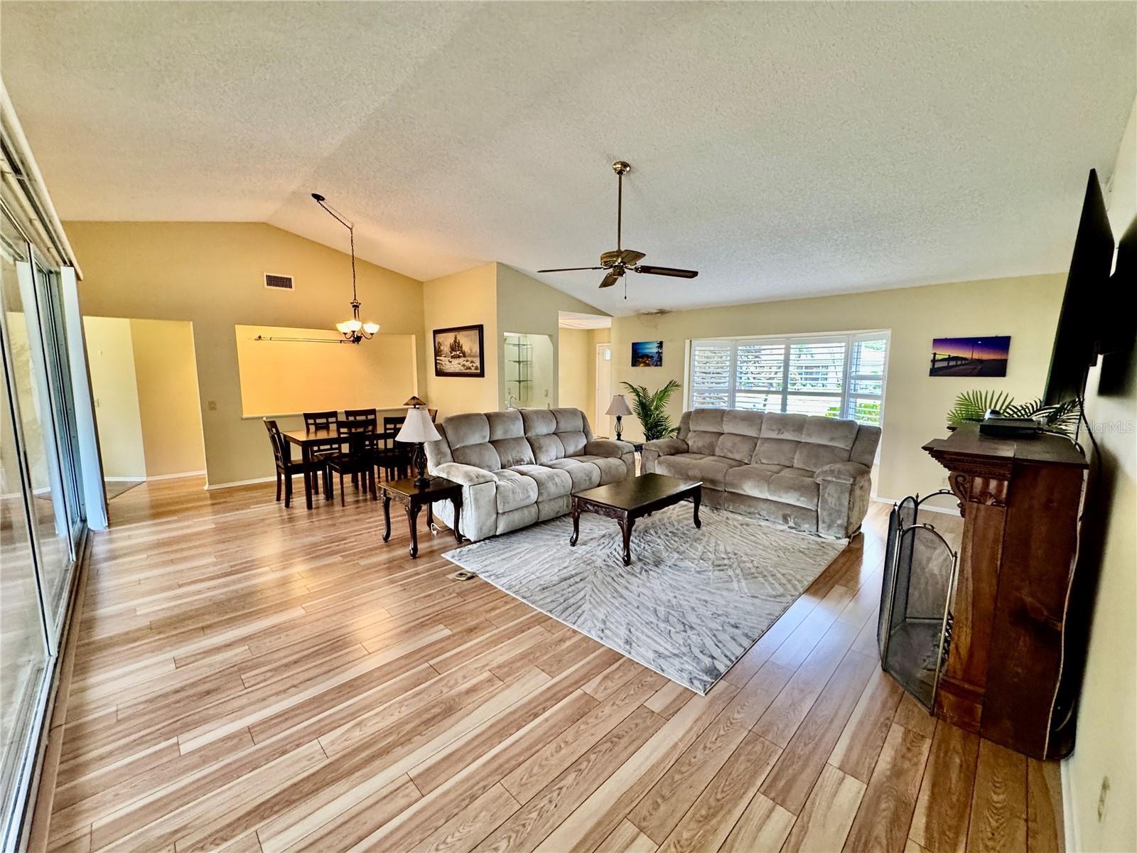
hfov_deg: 102.1
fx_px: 460
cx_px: 568
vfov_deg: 85.7
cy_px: 426
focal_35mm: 14
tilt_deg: -7.9
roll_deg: -0.7
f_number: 2.2
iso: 320
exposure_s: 1/60
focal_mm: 2.22
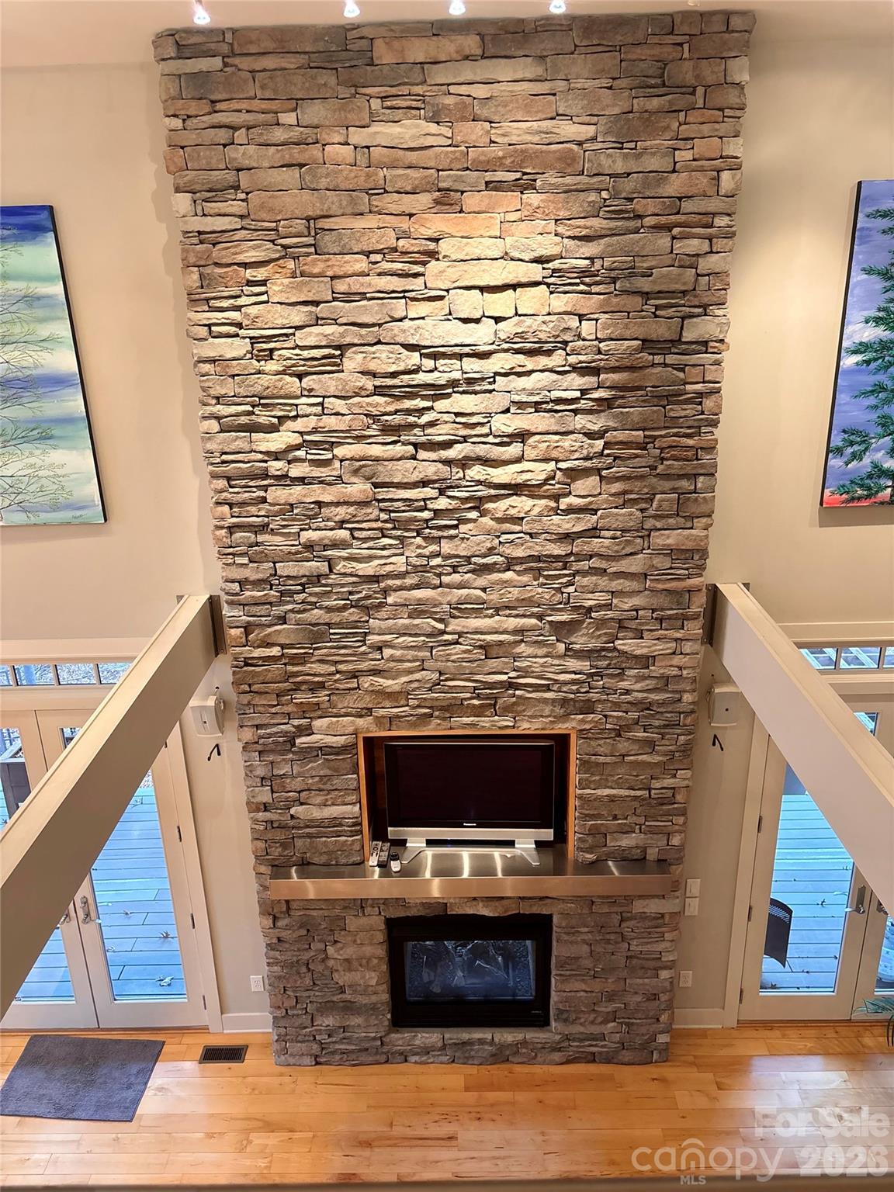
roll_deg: +0.4
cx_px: 447
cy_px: 596
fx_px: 895
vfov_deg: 67.3
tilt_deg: -21.0
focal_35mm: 26
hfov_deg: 53.1
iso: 320
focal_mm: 5.96
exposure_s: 1/60
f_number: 1.6
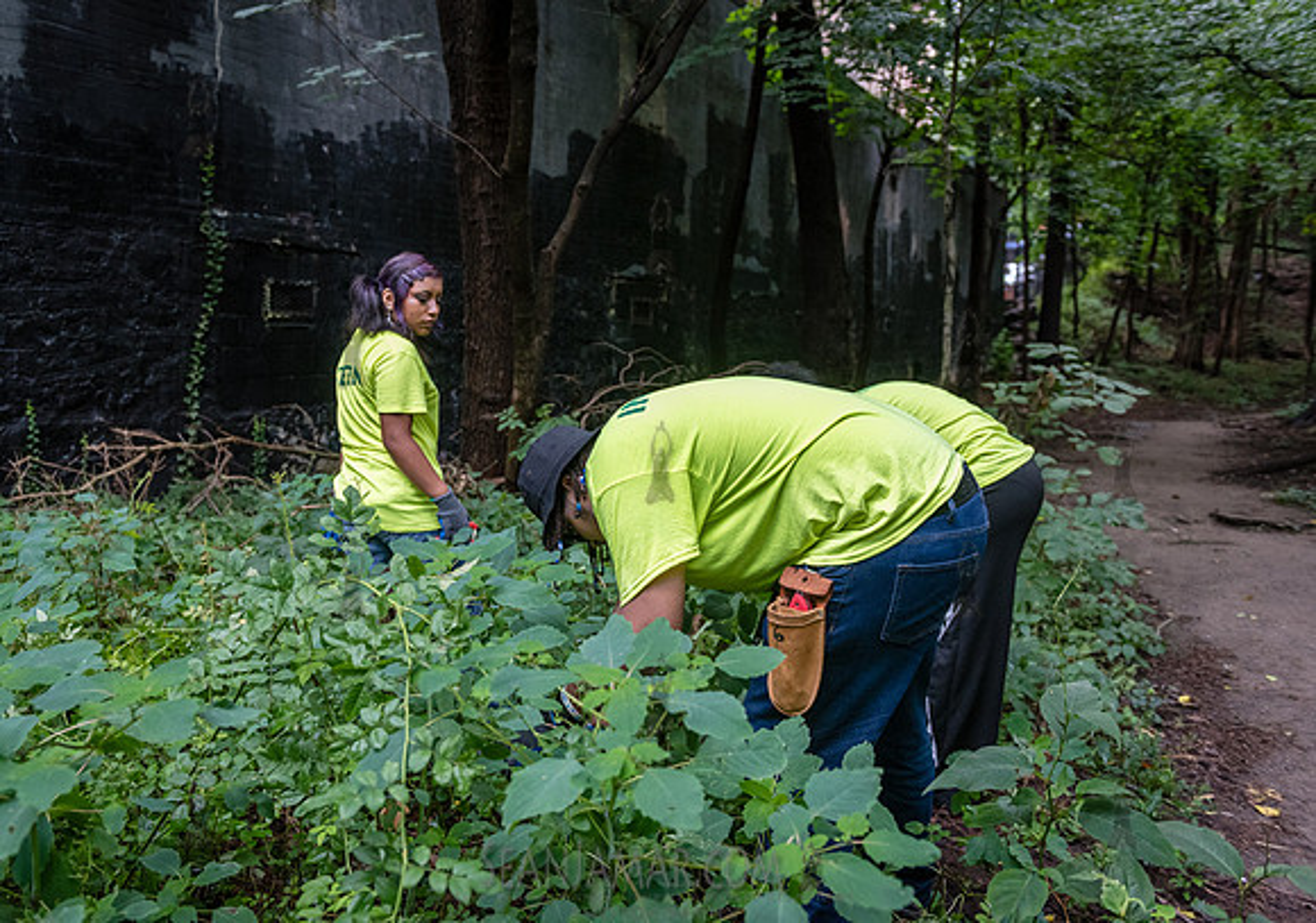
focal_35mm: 31
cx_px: 583
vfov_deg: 44.1
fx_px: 1141
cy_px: 434
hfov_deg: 59.8
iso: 2000
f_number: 3.2
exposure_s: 1/1000
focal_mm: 28
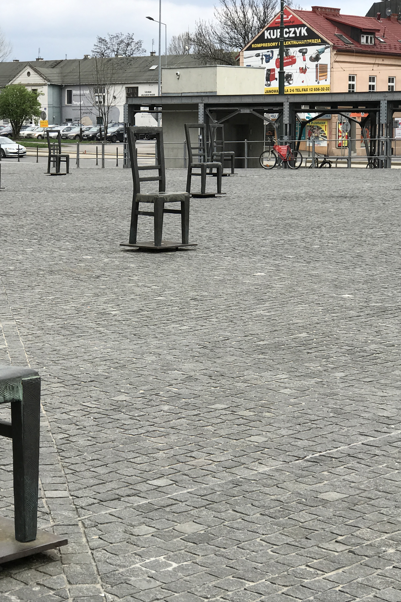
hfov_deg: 17.1
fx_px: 1337
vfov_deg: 25.4
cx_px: 175
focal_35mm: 80
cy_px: 301
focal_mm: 6.6
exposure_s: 1/665
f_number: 2.8
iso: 20
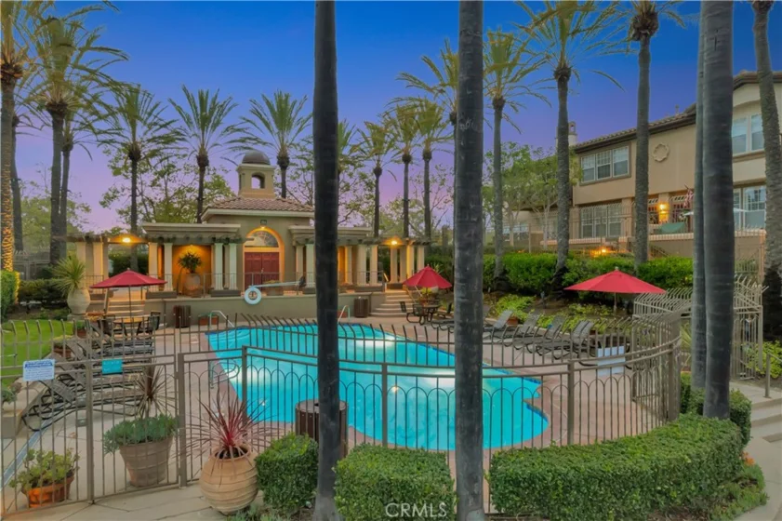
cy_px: 260
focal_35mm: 22
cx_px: 391
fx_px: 478
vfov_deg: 57.2
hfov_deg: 78.6
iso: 560
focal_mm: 8.38
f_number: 2.8
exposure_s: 1/10
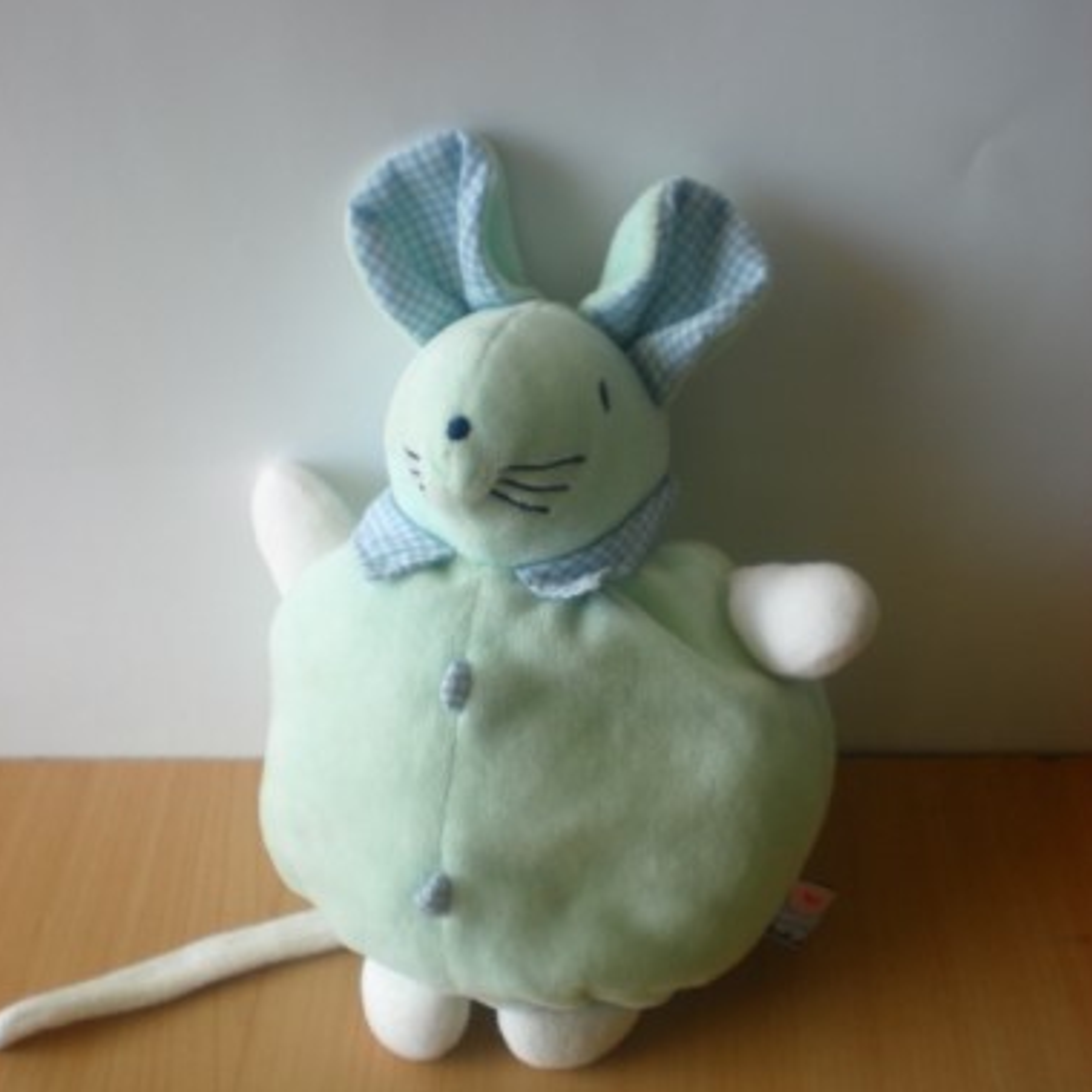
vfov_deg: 36.7
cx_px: 540
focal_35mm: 46
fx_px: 1642
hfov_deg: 36.8
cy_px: 624
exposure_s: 1/97.1
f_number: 3.1
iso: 64
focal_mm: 6.3
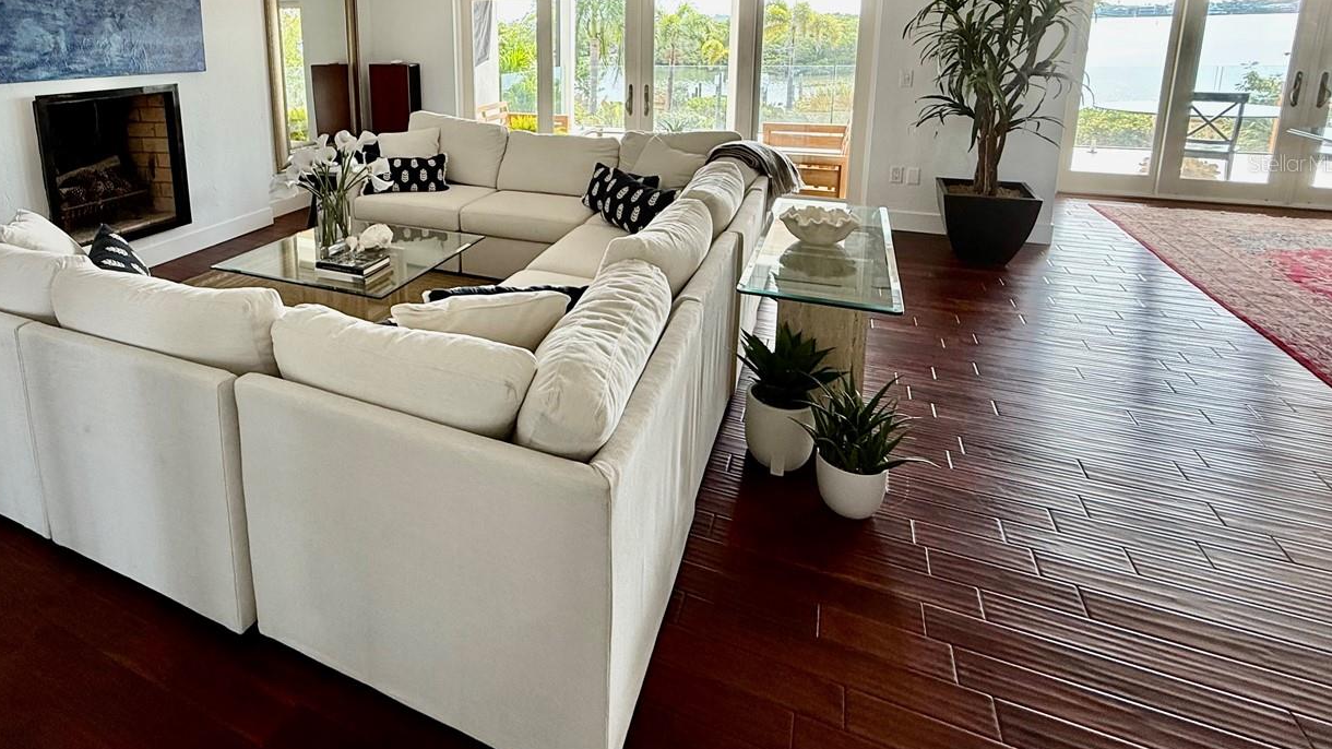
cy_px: 163
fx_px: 706
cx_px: 478
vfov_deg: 52.7
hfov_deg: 84.5
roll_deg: +1.1
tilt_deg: -10.6
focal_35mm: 20
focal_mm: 2.22
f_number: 2.2
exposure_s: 1/105
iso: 64
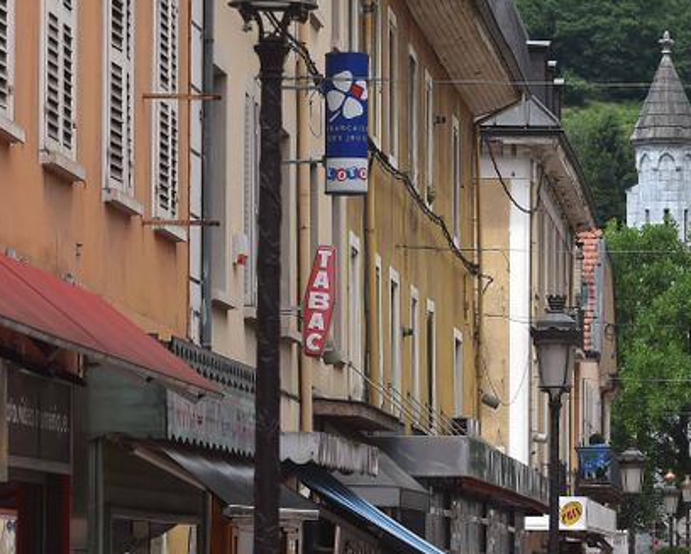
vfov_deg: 8.0
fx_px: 3950
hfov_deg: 9.9
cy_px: 214
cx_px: 760
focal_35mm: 193
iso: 320
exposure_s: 1/1250
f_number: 5.6
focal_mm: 70
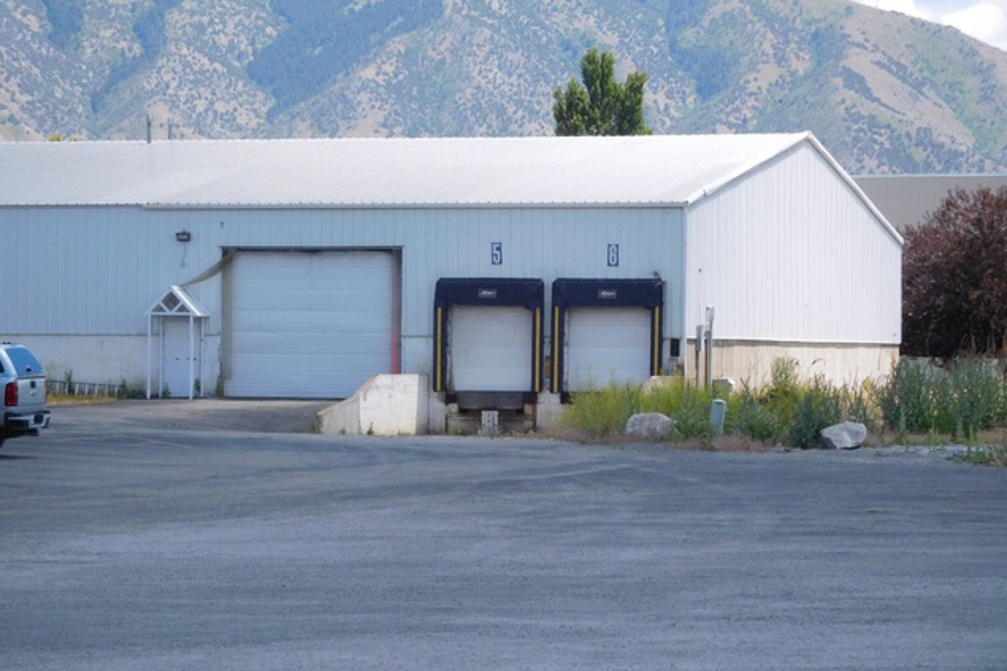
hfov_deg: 15.7
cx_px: 501
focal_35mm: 131
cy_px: 319
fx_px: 3663
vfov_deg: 10.5
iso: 125
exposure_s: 1/400
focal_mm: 22.3
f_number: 5
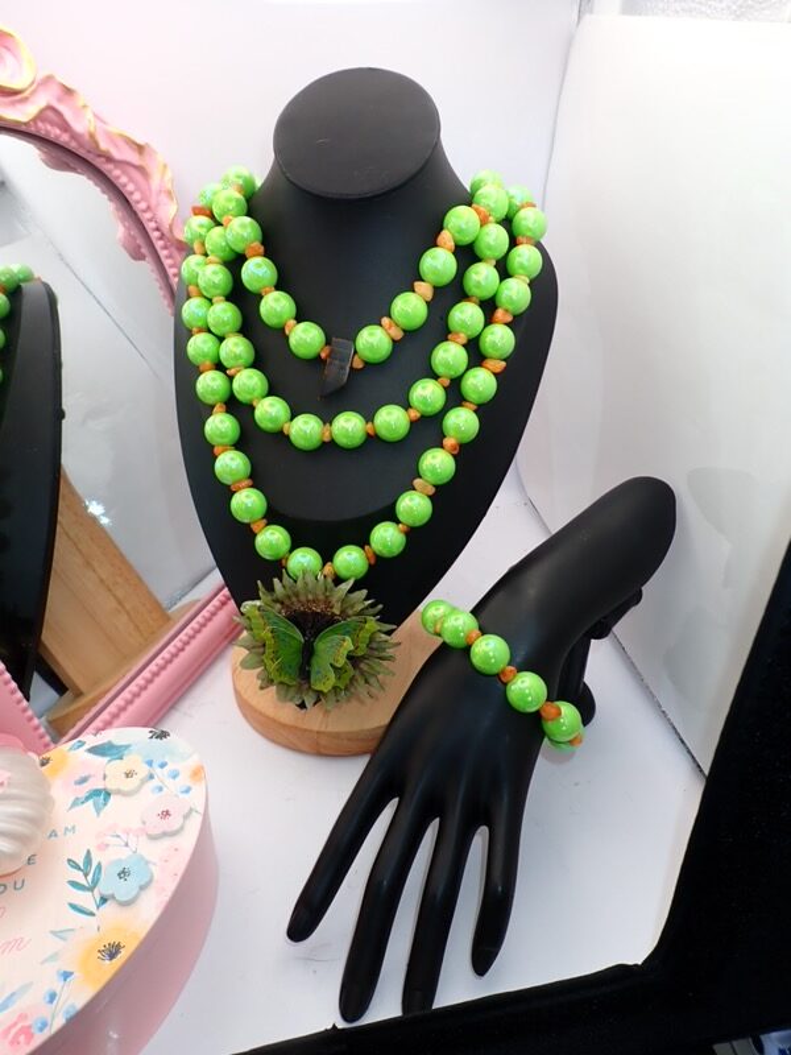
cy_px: 528
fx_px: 762
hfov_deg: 54.9
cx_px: 396
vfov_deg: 69.4
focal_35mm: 25
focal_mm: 4.5
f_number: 2.8
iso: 100
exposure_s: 1/80
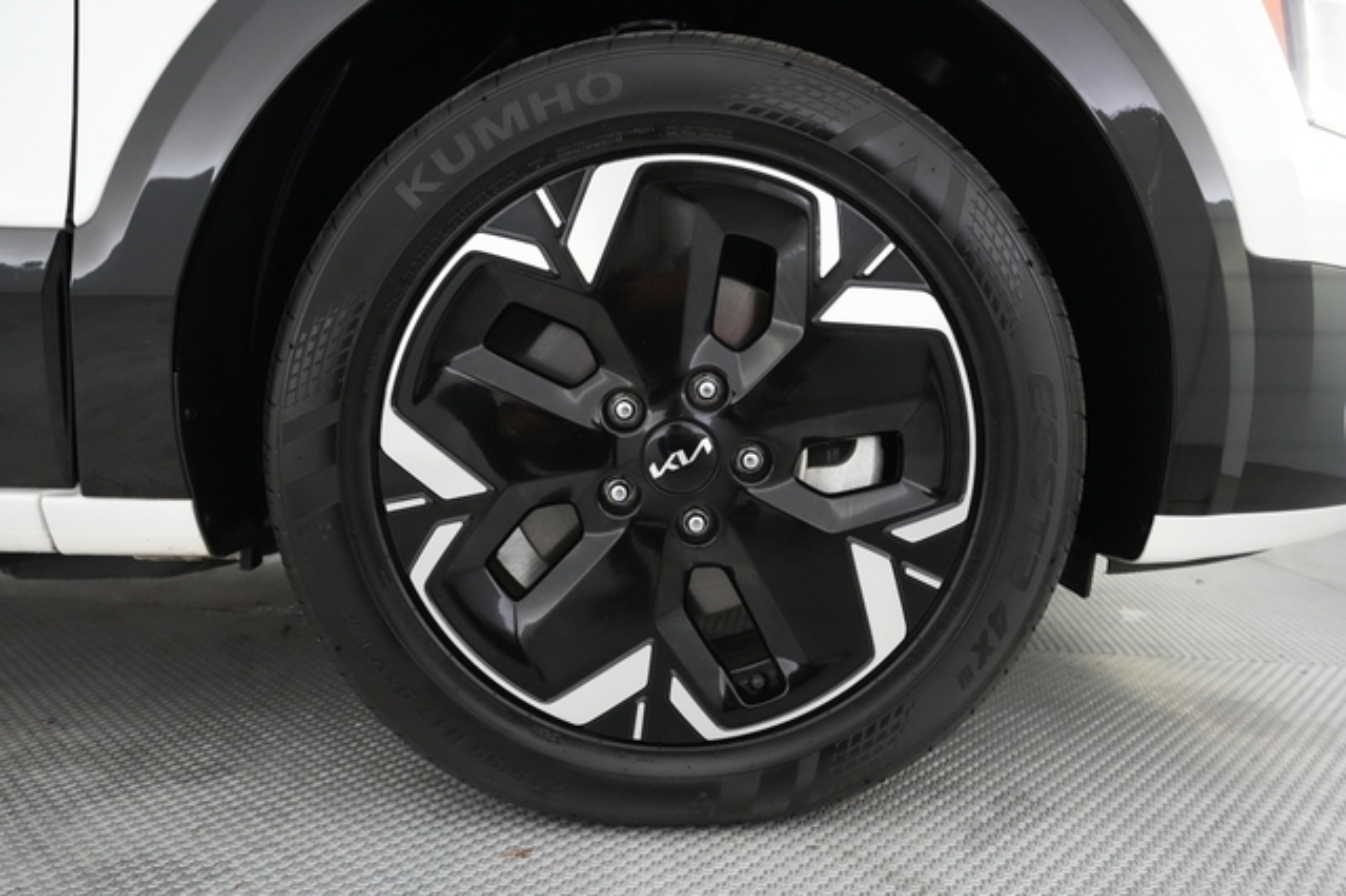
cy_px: 448
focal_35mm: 26
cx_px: 673
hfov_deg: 69.4
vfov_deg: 49.5
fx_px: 972
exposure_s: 1/125
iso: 8000
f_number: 4.5
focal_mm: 26
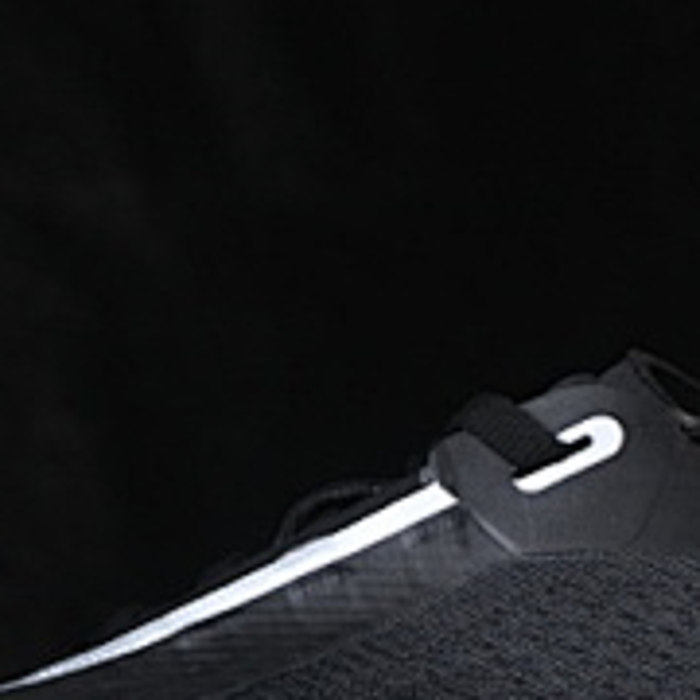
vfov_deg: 6.2
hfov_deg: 6.2
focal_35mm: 283
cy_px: 648
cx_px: 439
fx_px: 6475
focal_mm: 50
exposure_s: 1/60
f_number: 6.3
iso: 160
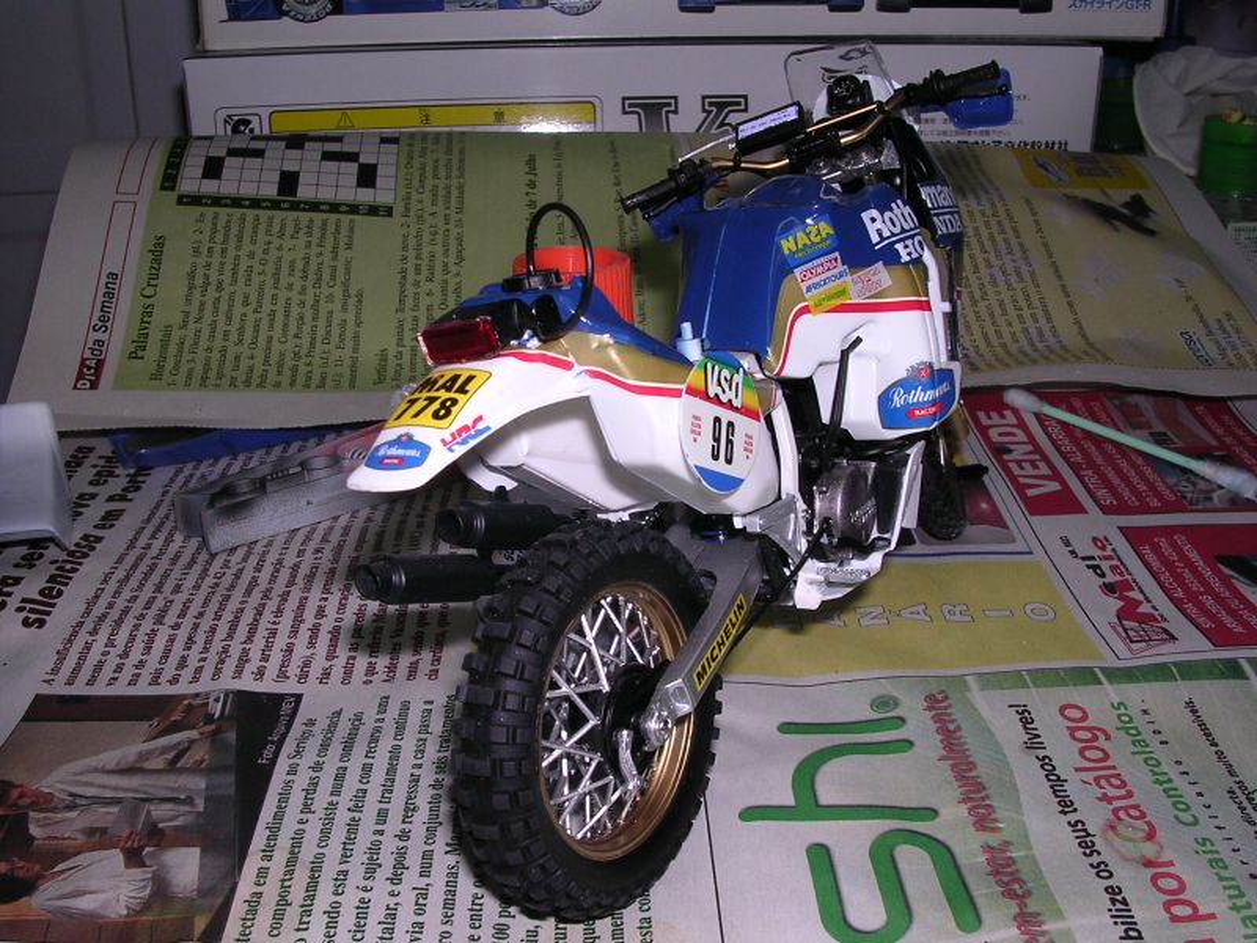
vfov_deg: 37.7
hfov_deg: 49.0
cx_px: 628
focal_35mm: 38
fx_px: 1380
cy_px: 472
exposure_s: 1/60.1
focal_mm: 5.8
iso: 100
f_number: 5.6
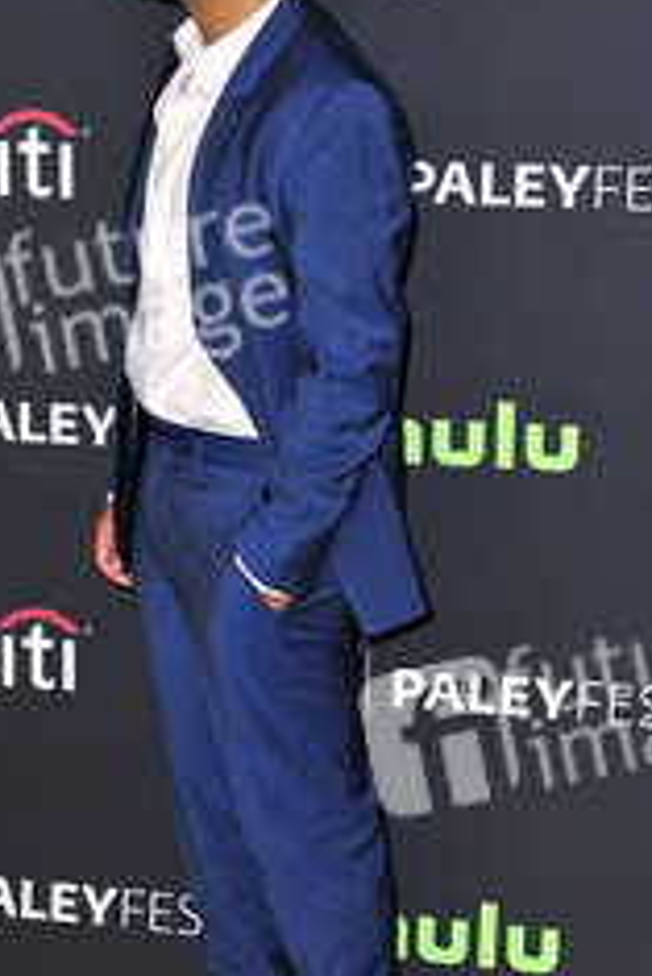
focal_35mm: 119
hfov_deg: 11.5
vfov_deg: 17.2
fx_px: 3228
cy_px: 511
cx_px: 197
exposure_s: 1/320
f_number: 4.5
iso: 500
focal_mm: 70
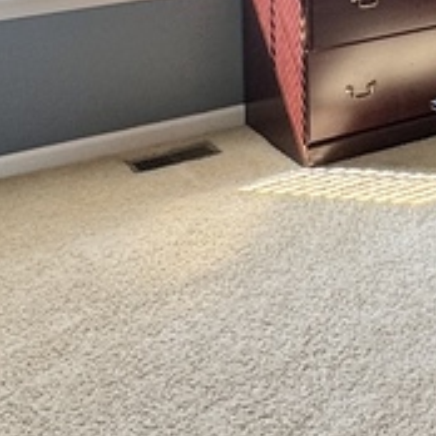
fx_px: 1097
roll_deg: +1.4
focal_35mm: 77
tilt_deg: -3.7
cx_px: 526
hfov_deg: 20.9
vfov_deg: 19.9
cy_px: -190
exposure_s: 1/120
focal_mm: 2.22
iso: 100
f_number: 2.2
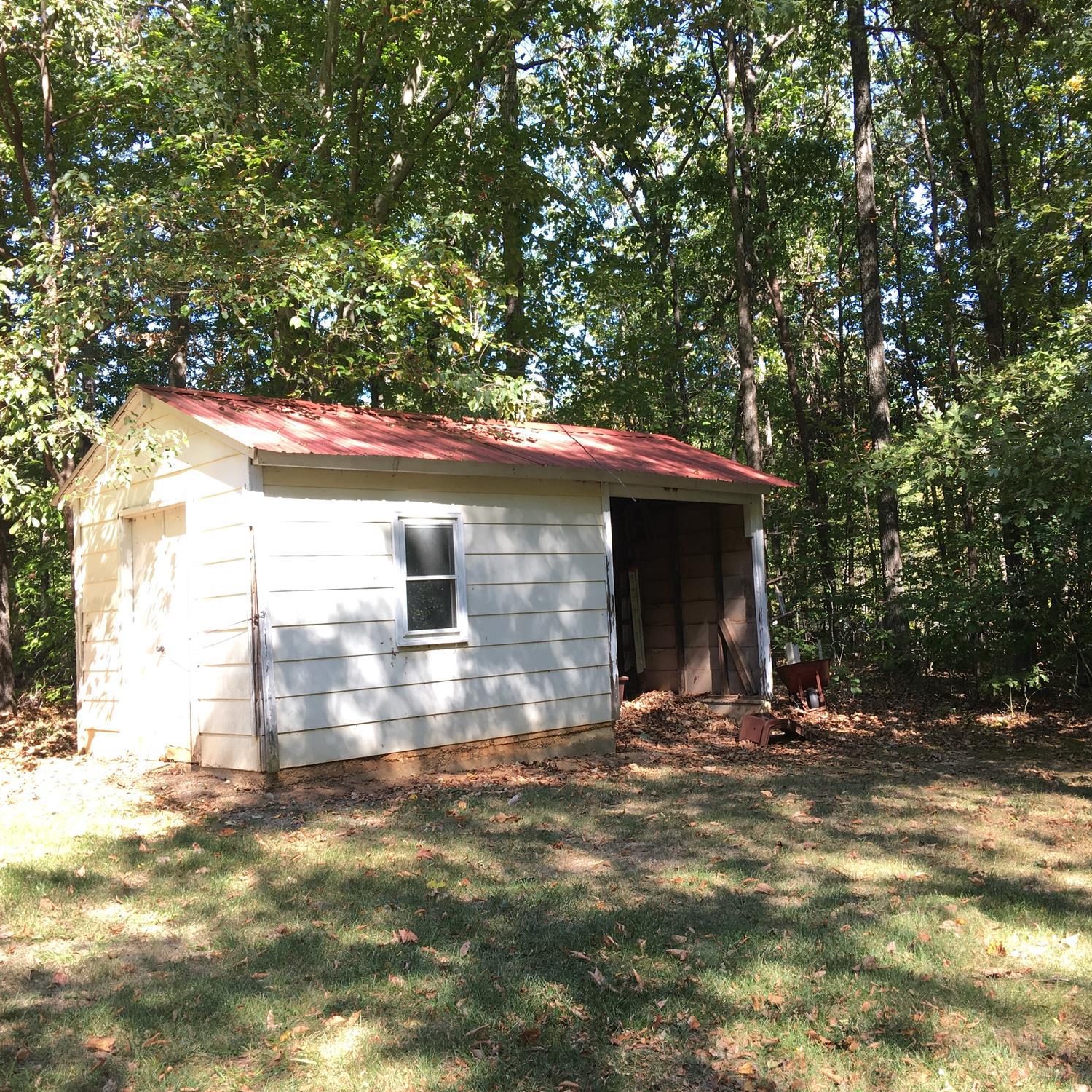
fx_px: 1249
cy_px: 539
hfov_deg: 47.2
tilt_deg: +4.6
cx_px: 560
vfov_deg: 47.2
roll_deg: +4.0
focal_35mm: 35
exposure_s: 1/133
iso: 25
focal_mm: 4.15
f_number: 2.2
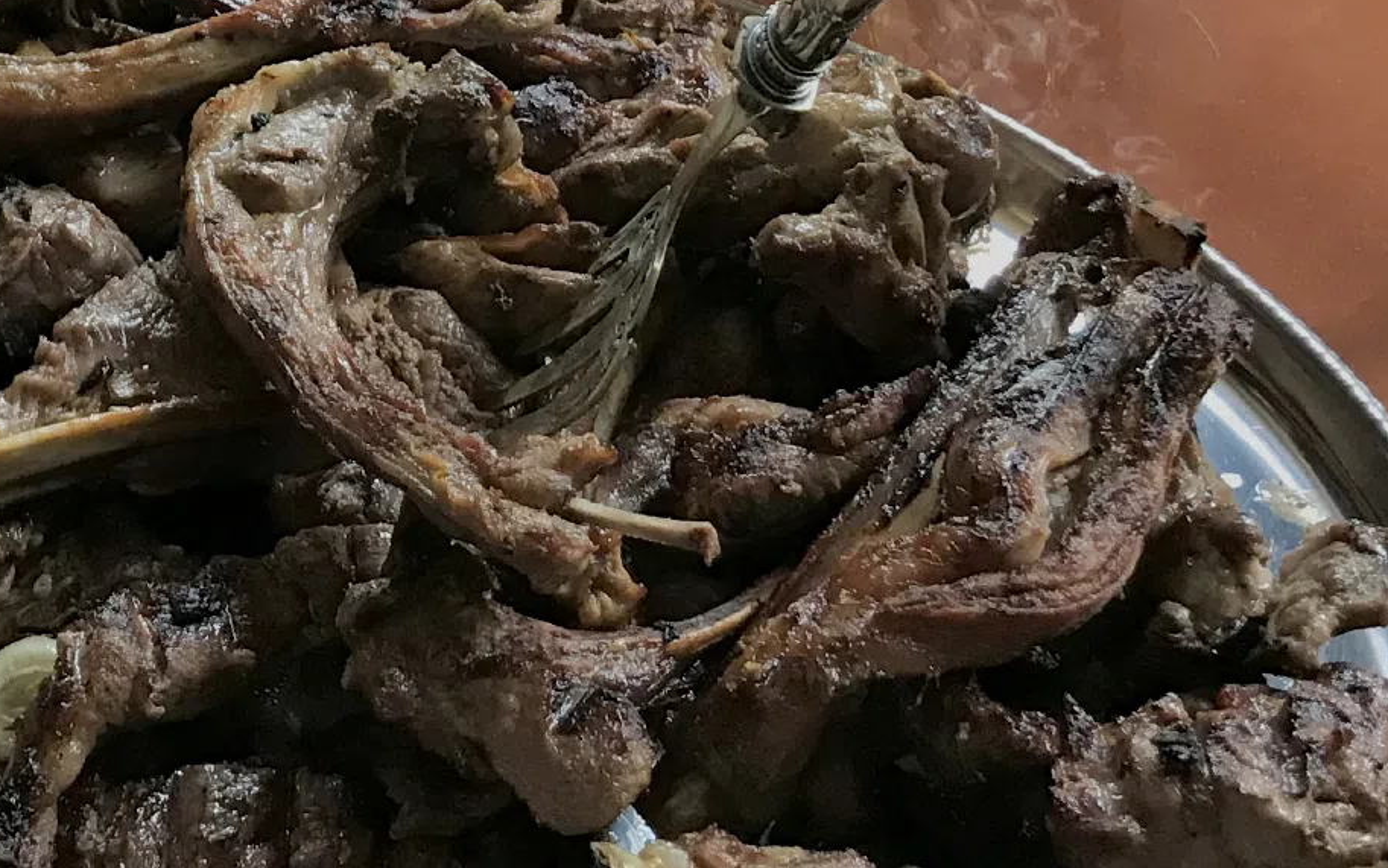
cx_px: 418
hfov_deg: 26.3
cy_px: -62
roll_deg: +2.0
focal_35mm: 78
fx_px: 2951
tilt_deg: -28.6
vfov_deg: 16.3
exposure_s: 1/17
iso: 40
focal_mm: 3.99
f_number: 1.8
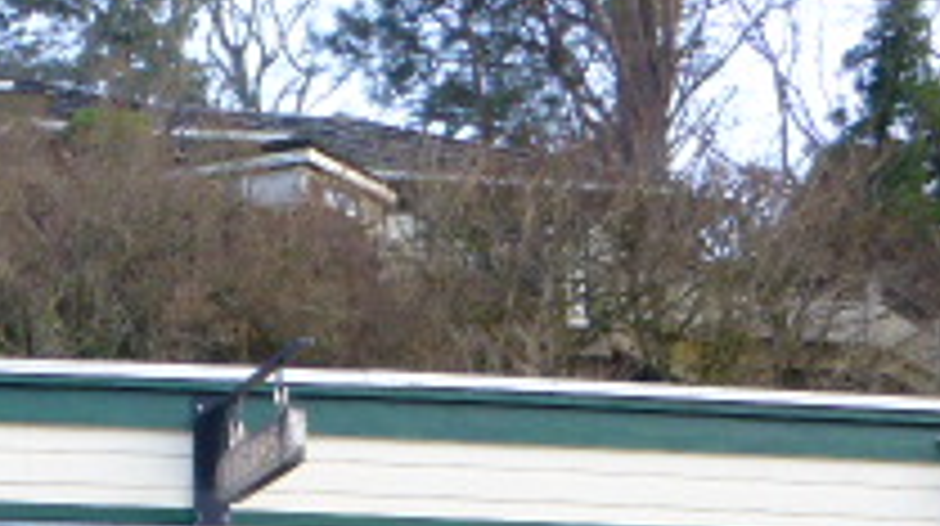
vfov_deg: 8.4
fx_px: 3411
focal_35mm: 137
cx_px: 36
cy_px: 1043
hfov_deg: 15.4
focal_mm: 7.4
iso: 250
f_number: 3.9
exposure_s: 1/250
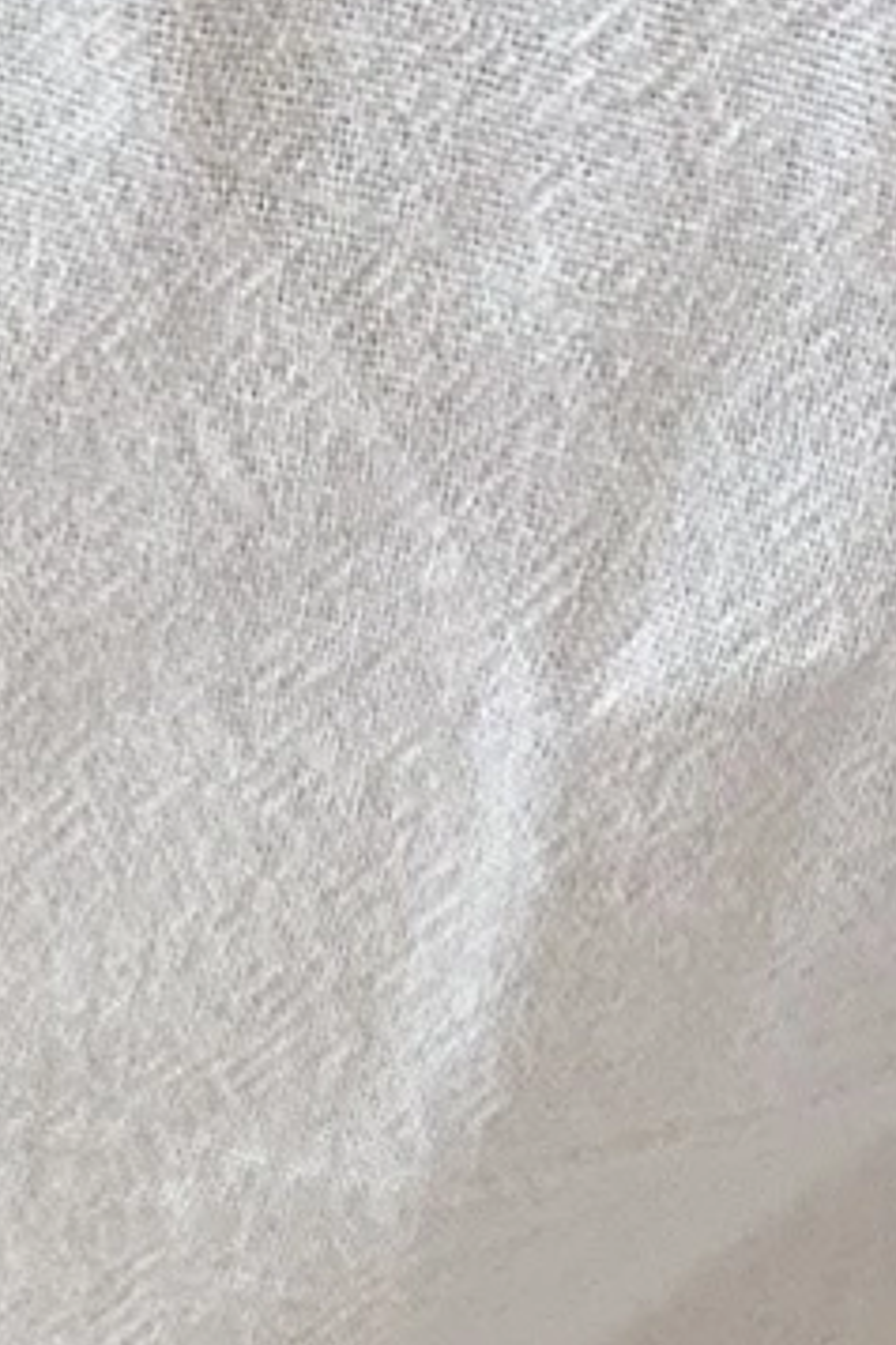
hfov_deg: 9.6
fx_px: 5338
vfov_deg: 11.2
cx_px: 331
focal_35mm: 143
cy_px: 3557
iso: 160
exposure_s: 1/121
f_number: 1.78
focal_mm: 6.76
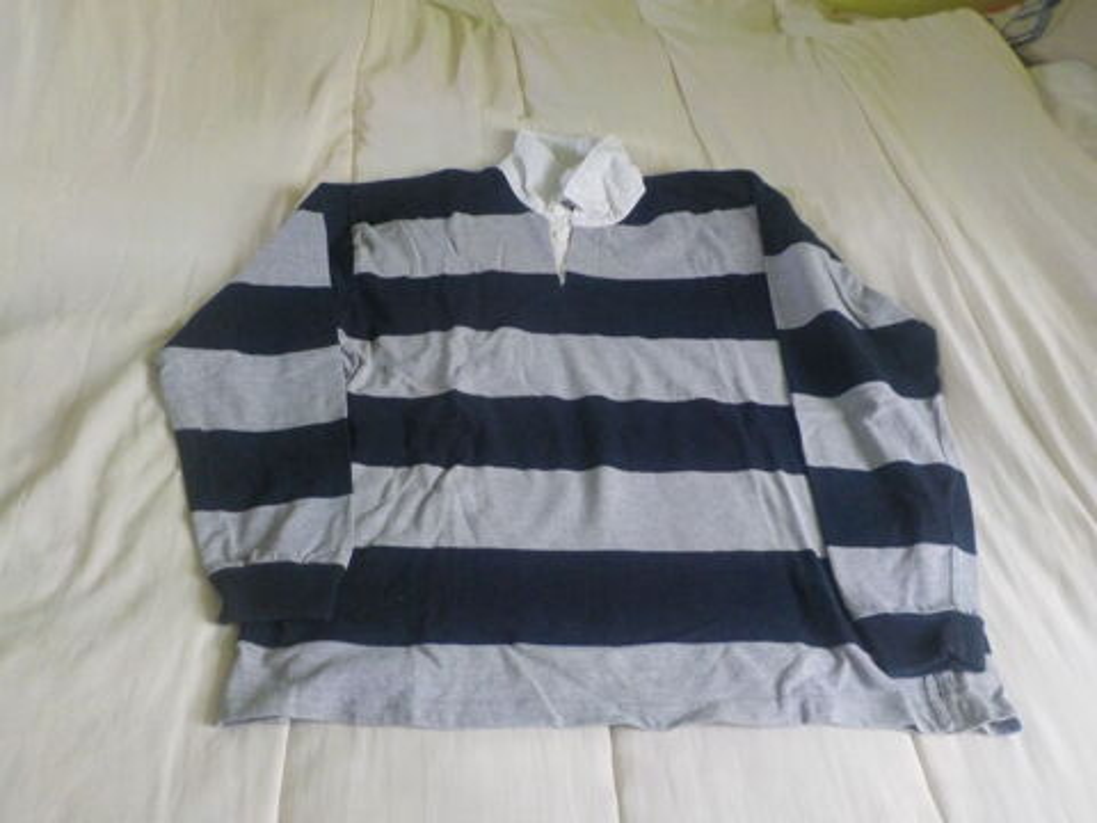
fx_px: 951
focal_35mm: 30
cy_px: 412
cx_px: 548
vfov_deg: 46.8
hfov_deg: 60.0
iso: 400
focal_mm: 4.1
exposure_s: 1/30
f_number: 3.3
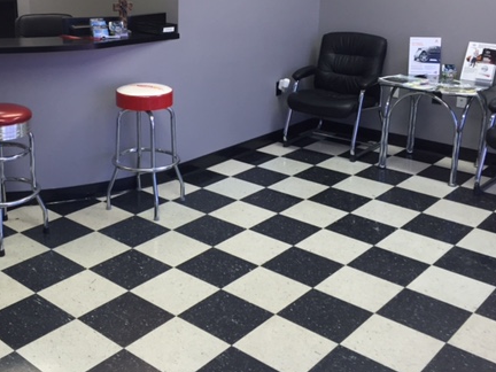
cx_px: 172
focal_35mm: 43
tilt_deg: -13.8
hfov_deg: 43.3
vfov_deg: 33.1
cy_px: 101
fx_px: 616
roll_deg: +0.2
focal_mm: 4.15
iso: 50
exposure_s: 1/30
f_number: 2.2
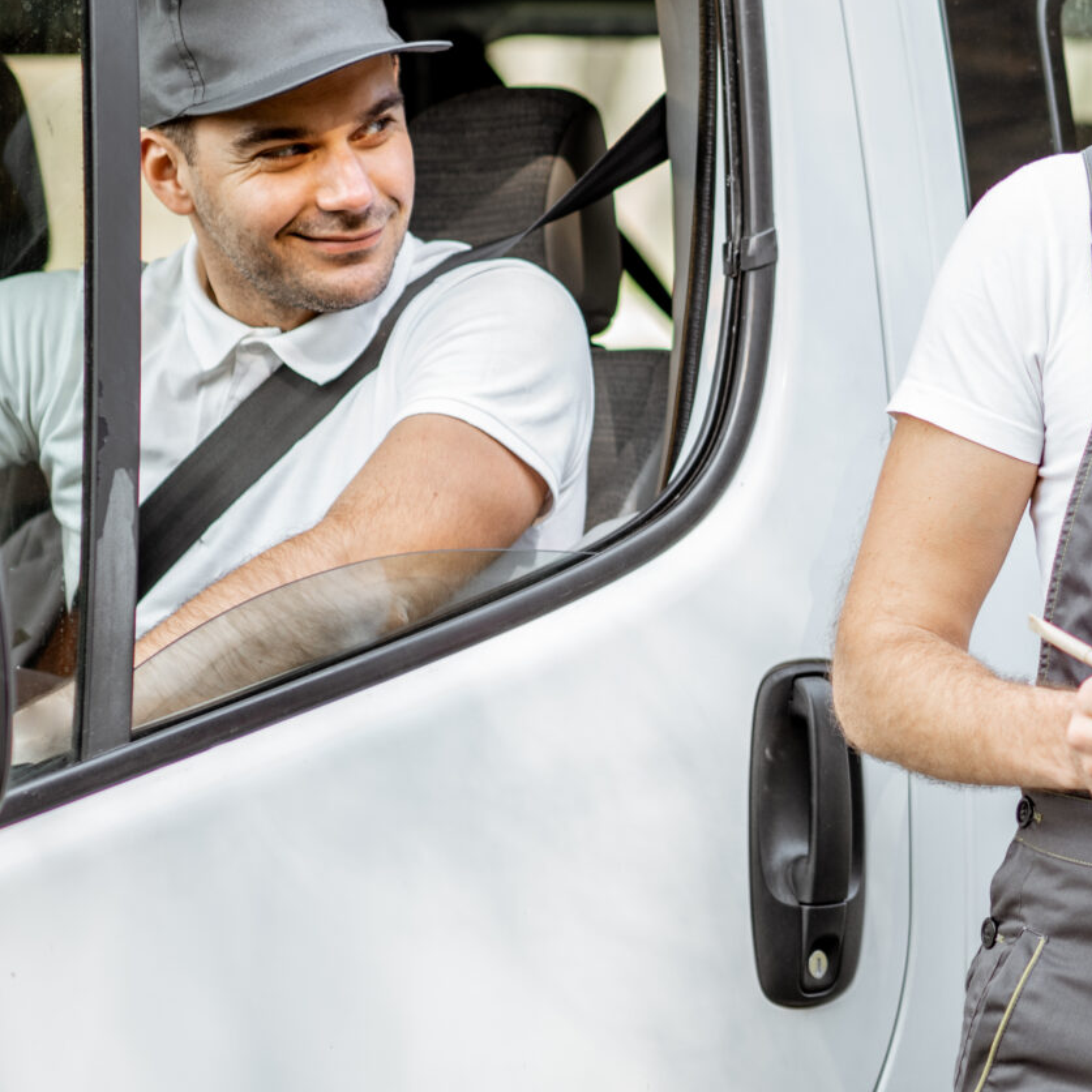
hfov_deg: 7.9
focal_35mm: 221
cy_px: 641
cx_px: 1169
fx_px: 7888
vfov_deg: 7.9
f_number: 2.2
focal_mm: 85
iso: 100
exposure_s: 1/200
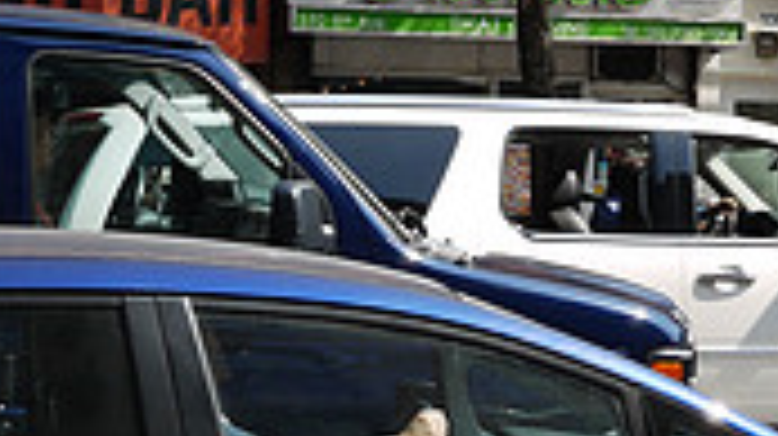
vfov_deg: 8.2
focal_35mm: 146
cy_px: -52
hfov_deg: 14.1
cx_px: 1016
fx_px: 3010
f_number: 6.3
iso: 100
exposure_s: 1/250
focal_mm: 20
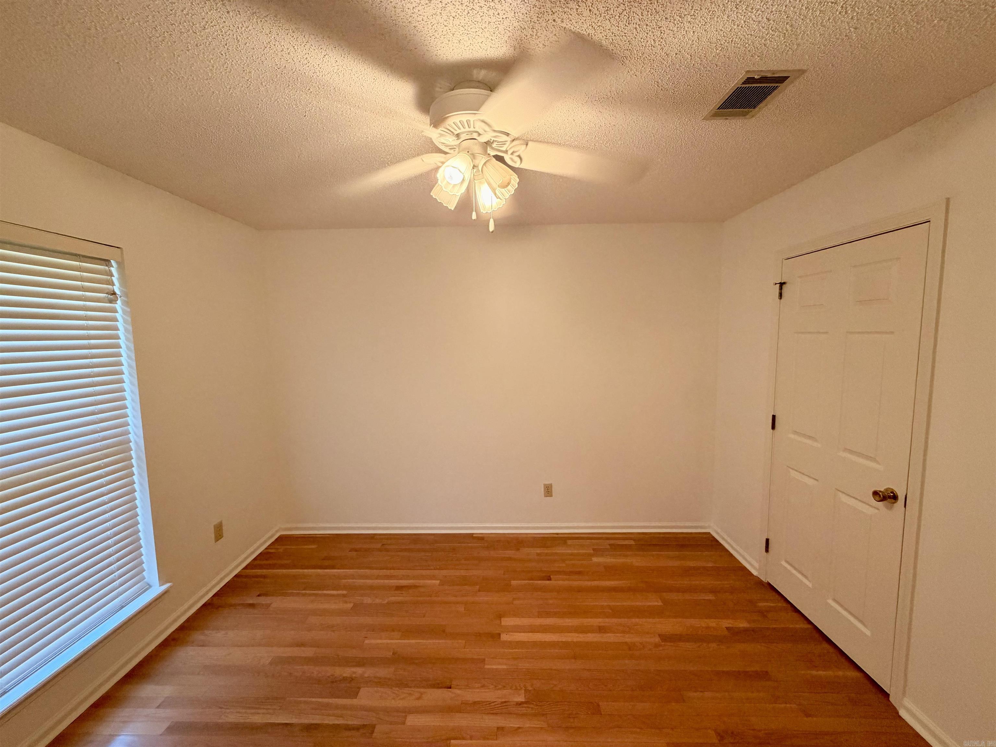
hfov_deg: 102.1
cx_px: 498
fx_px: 403
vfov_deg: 85.7
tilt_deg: -5.0
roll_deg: +1.0
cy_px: 374
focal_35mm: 14
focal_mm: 2.22
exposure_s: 1/60
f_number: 2.2
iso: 250
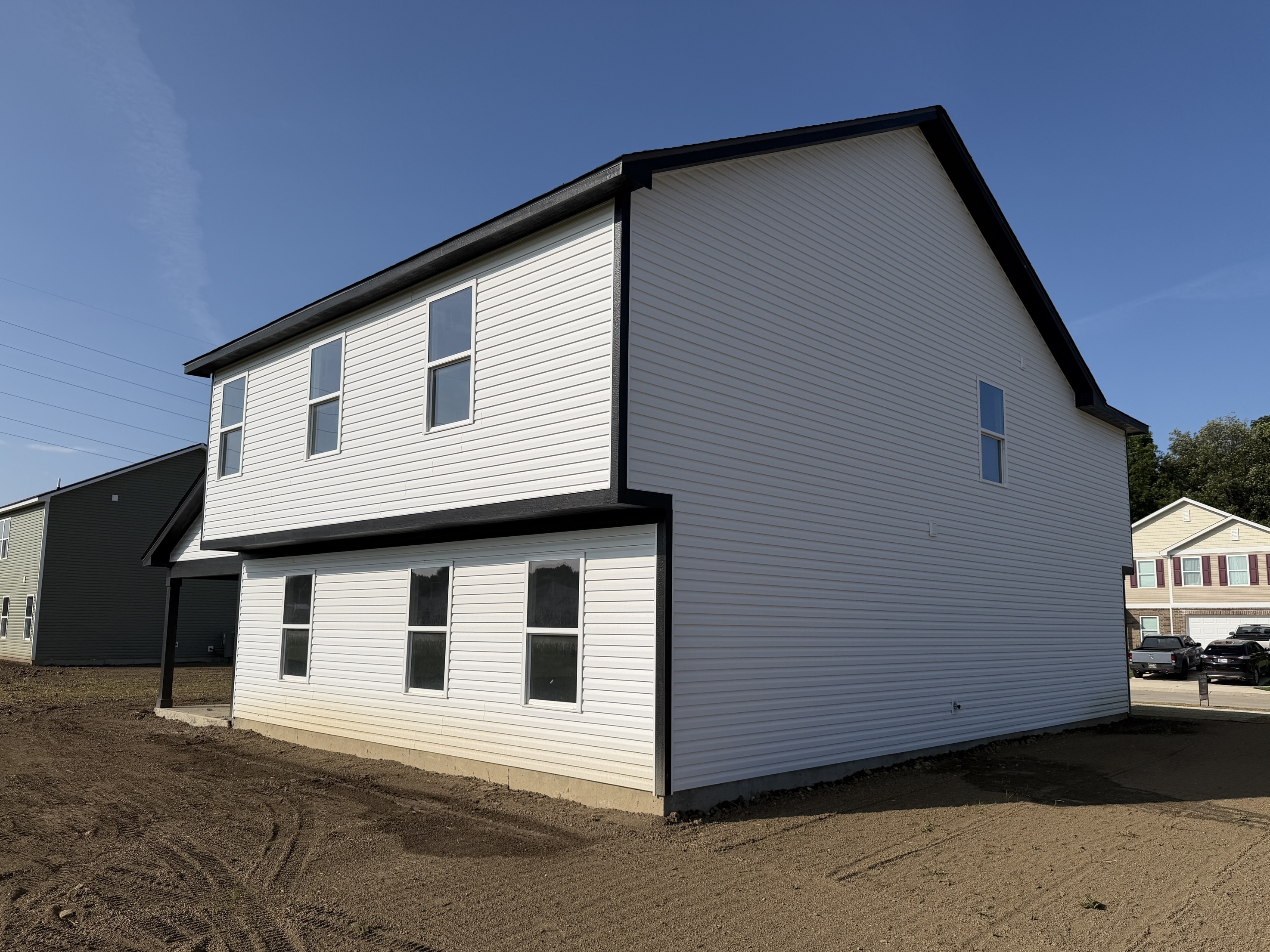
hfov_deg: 69.4
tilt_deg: +8.1
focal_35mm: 25
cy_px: 495
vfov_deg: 54.9
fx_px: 917
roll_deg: -1.6
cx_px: 643
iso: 80
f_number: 1.78
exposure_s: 1/10309
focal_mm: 6.76
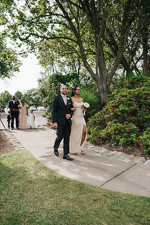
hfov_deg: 37.8
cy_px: 112
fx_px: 219
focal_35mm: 35
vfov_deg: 54.5
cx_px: 75
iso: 250
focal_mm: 35
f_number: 2.8
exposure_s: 1/1600
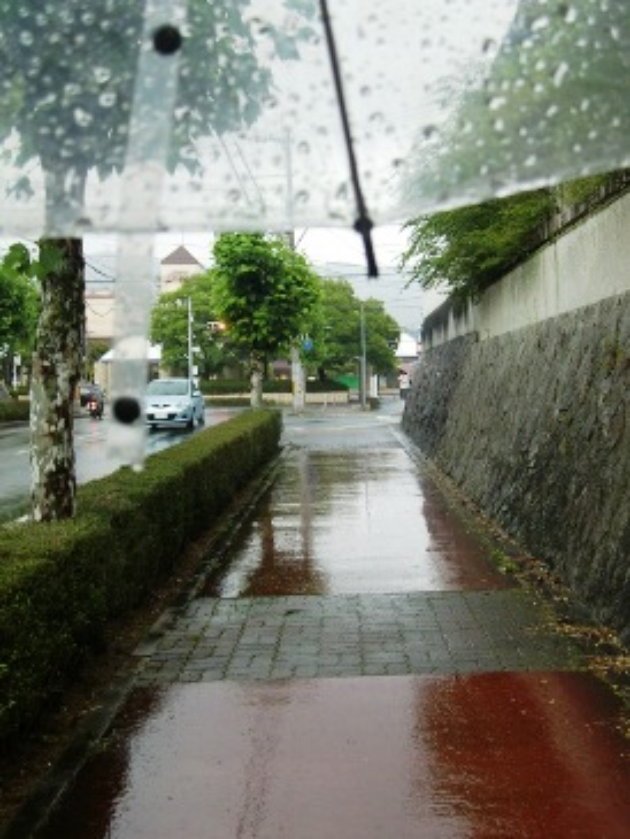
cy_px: 420
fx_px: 1116
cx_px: 315
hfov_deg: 31.5
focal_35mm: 46
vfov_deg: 41.2
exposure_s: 1/60
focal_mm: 8.2
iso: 125
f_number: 3.3
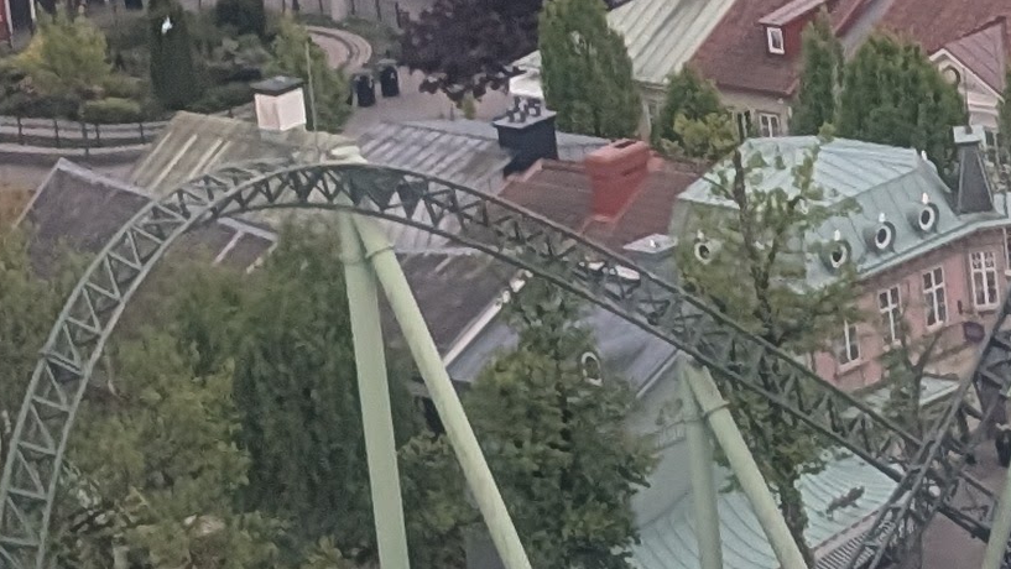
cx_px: 1823
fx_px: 7159
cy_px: -302
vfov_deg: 4.5
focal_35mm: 267
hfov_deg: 7.8
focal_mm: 6.9
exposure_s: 1/343
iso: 90
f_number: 1.68
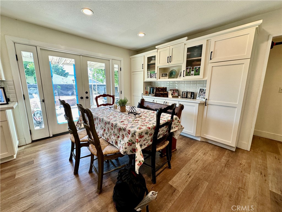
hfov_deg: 102.1
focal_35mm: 14
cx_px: 141
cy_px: 106
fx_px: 114
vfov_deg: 85.7
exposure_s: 1/120
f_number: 2.2
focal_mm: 2.22
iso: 100
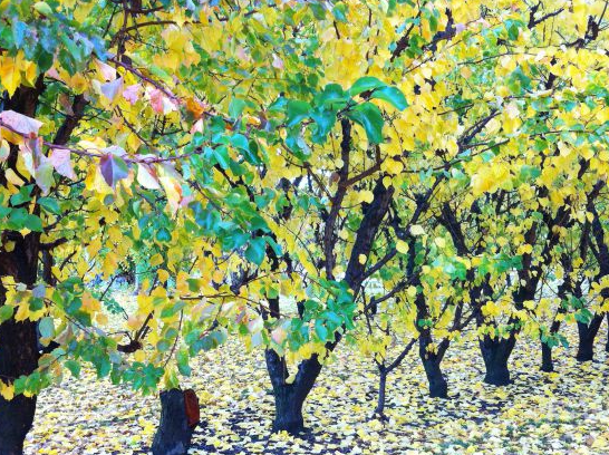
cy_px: 253
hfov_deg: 45.7
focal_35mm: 41
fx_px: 720
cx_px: 342
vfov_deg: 35.0
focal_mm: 3.85
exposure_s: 1/40
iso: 80
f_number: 2.8
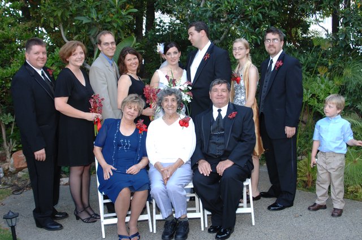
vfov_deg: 31.8
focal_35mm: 42
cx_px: 181
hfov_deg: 46.5
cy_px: 120
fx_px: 422
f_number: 5.6
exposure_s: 1/50
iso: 400
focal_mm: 28
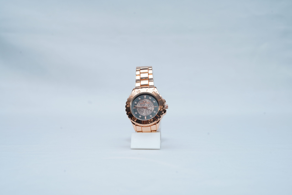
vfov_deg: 27.0
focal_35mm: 50
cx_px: 146
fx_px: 406
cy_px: 98
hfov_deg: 39.6
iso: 125
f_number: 9
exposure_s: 1/160
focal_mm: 50
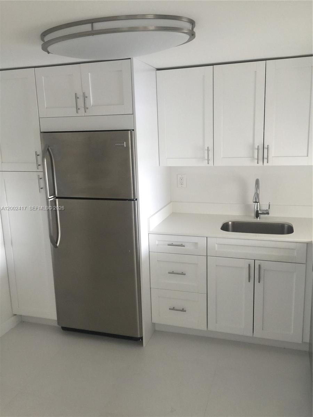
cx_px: 156
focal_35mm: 29
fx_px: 350
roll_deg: +2.7
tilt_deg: -11.1
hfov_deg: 48.2
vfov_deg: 61.7
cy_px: 208
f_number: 2.2
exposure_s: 1/15
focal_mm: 4.15
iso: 50
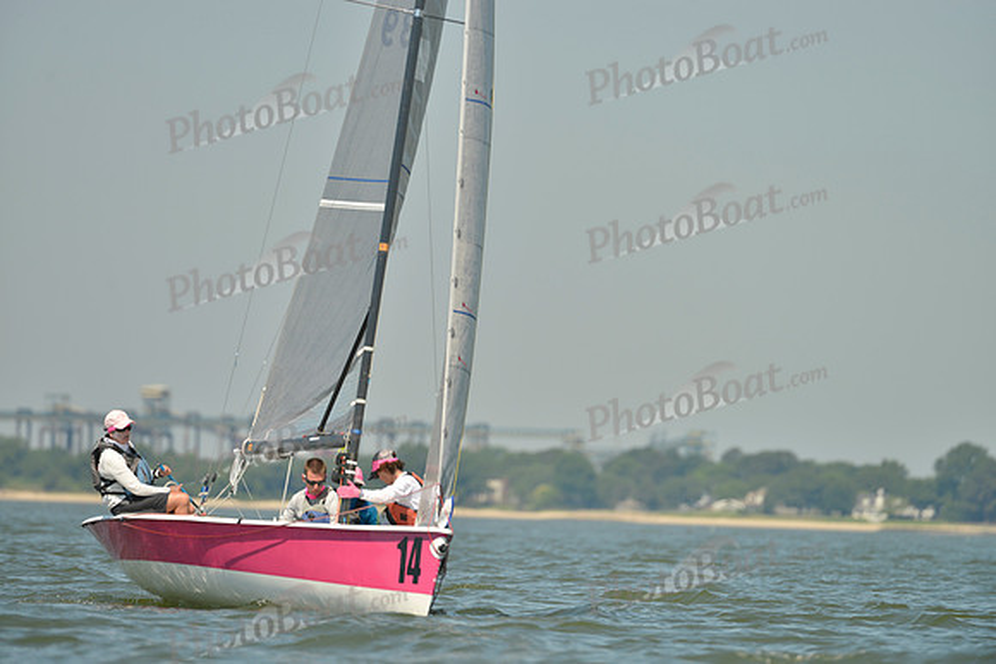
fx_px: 11069
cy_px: 332
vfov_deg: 3.4
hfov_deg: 5.2
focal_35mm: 400
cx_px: 498
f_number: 5.6
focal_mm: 400
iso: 200
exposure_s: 1/1250
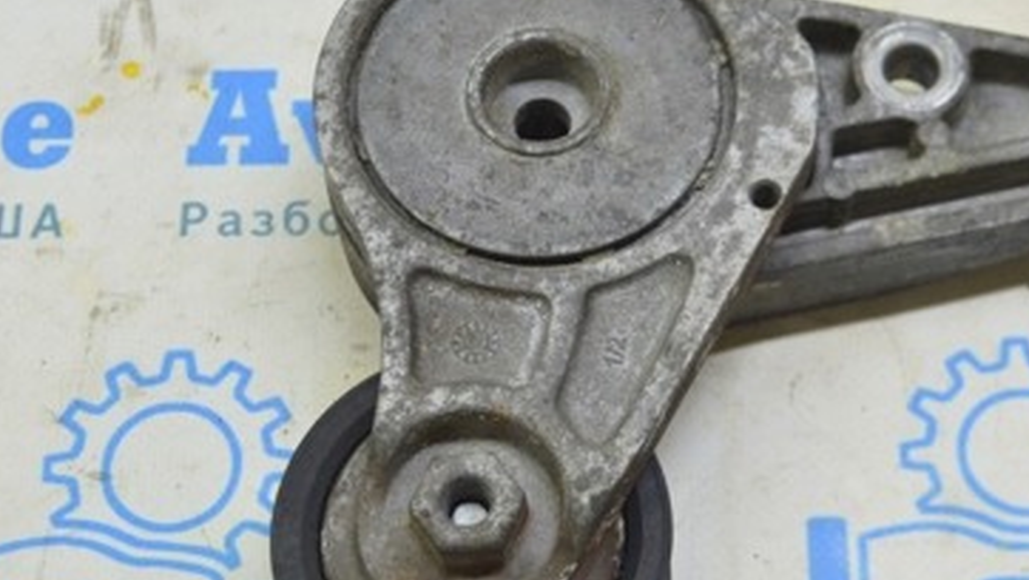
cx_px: 657
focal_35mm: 86
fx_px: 2345
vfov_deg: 14.1
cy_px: 277
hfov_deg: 24.7
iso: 400
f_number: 5.6
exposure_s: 1/20
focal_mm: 31
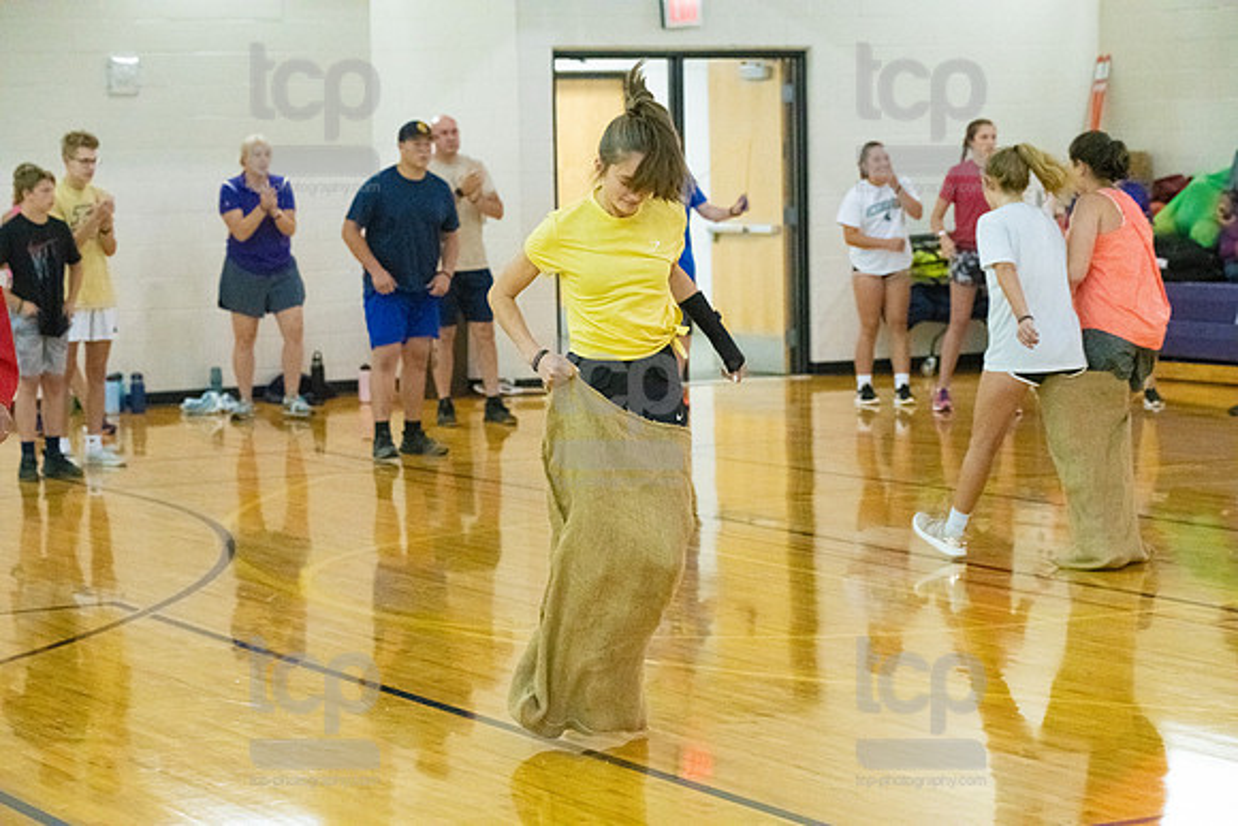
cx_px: 619
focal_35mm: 95
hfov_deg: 21.5
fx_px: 3268
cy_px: 413
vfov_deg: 14.4
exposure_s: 1/640
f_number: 4.5
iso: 6400
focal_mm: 95
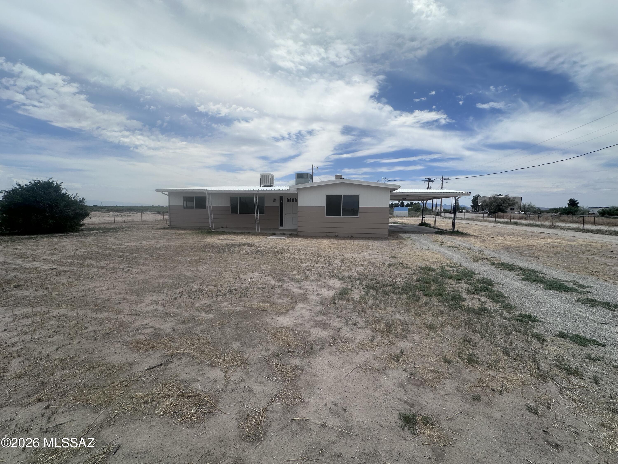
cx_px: 309
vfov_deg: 85.7
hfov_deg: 102.1
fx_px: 250
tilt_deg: -3.9
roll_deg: -0.7
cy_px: 232
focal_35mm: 14
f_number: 2.2
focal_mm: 2.22
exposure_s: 1/4292
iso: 50
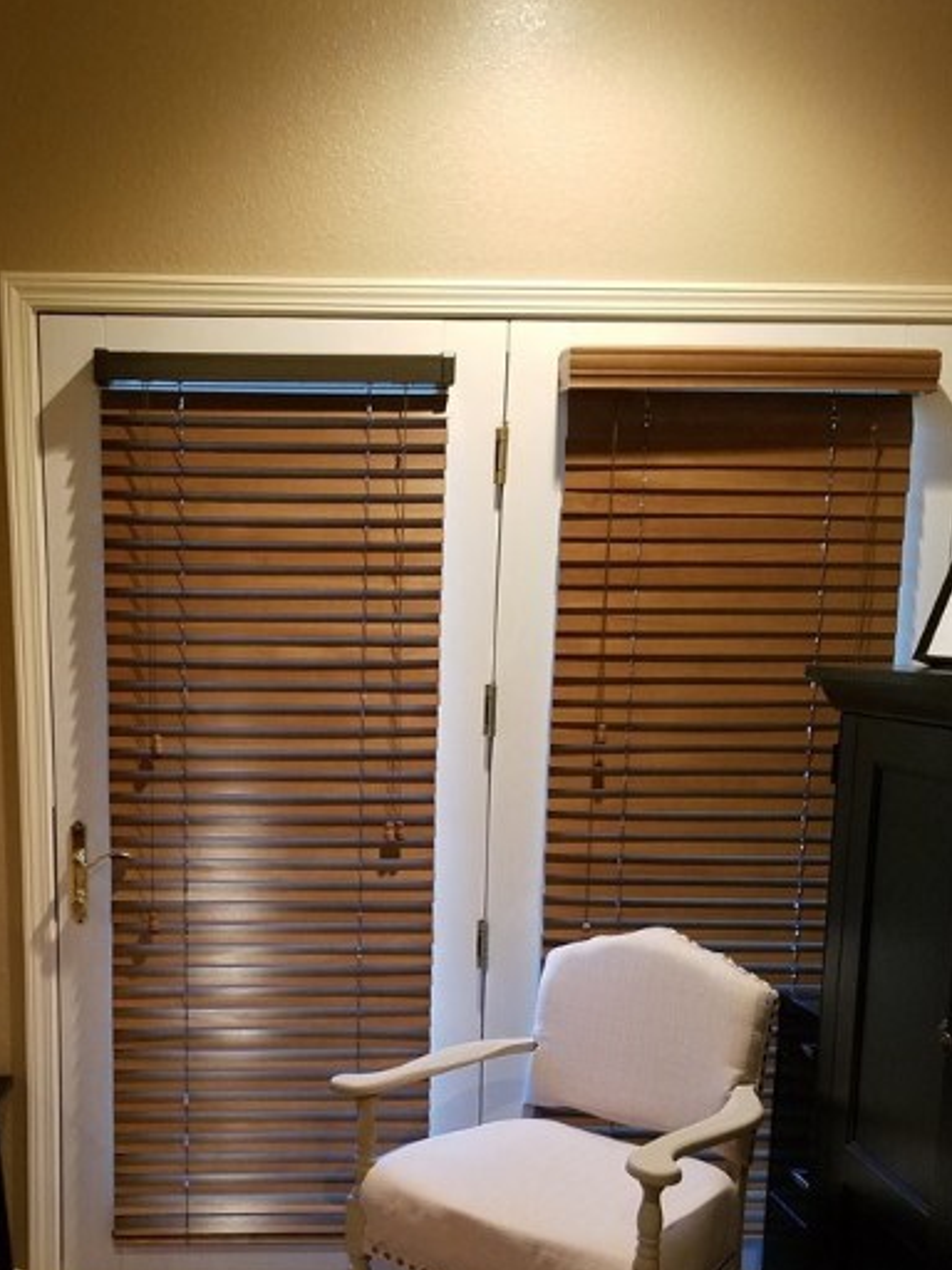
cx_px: 327
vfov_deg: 47.0
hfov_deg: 36.5
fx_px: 1430
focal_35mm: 39
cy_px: 863
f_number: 1.7
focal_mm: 4.2
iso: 200
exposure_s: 1/10
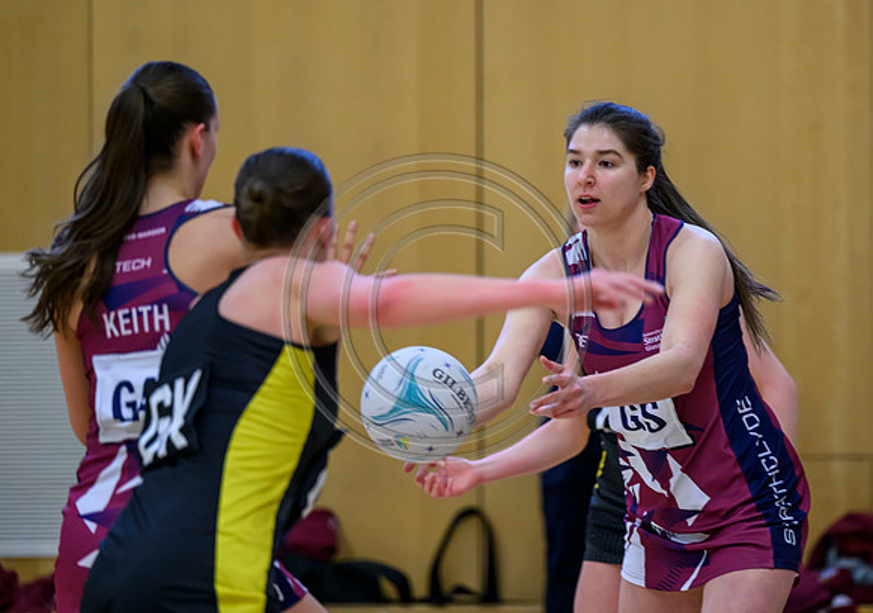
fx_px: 6298
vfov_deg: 5.6
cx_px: 557
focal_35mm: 256
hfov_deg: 7.9
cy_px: 244
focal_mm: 200
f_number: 3.2
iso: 3200
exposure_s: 1/800
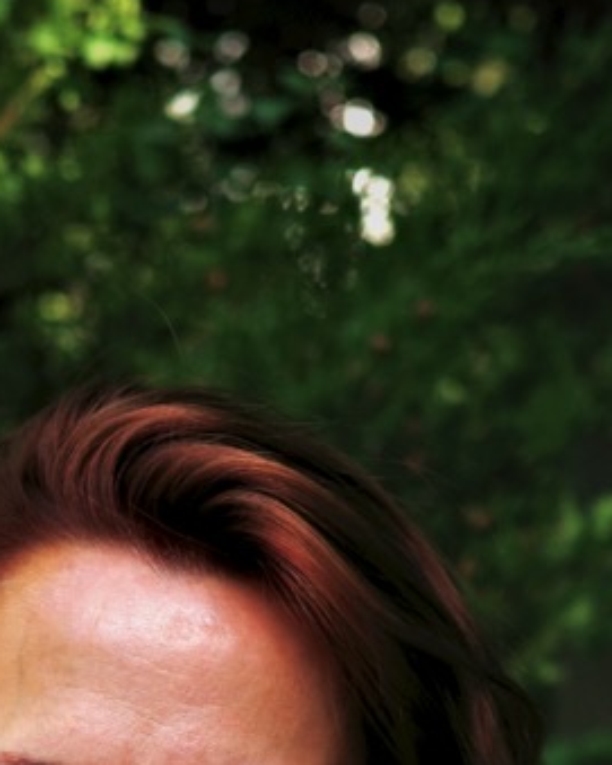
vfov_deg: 13.3
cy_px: 1293
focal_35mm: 133
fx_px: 3013
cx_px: 95
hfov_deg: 11.5
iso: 200
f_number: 2.8
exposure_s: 1/400
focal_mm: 26
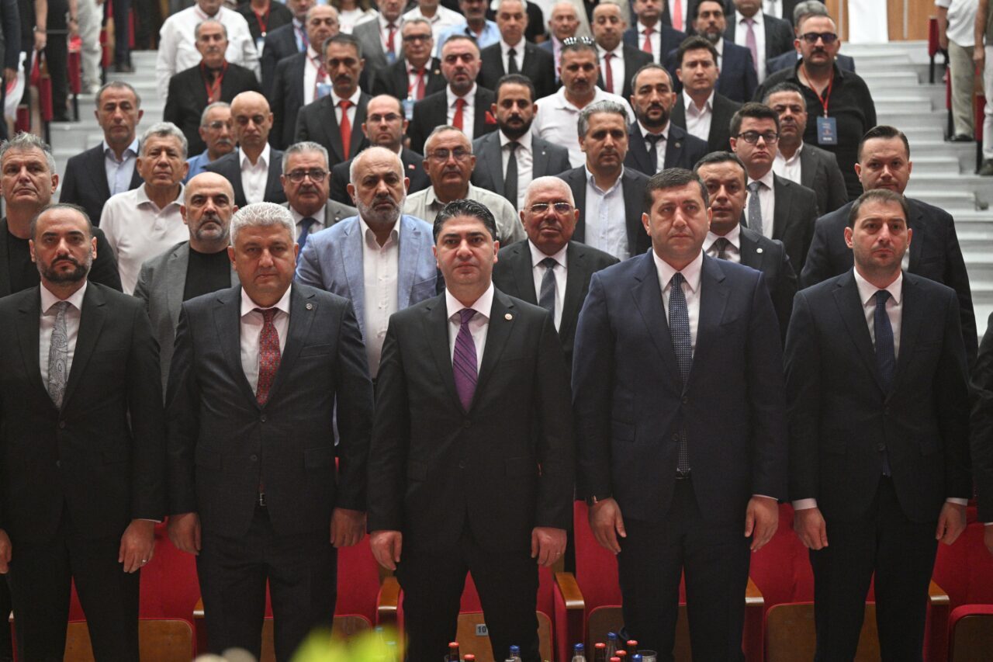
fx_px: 1930
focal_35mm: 70
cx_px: 496
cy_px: 331
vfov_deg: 19.5
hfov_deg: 28.8
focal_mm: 70
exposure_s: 1/250
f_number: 2.8
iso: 5000
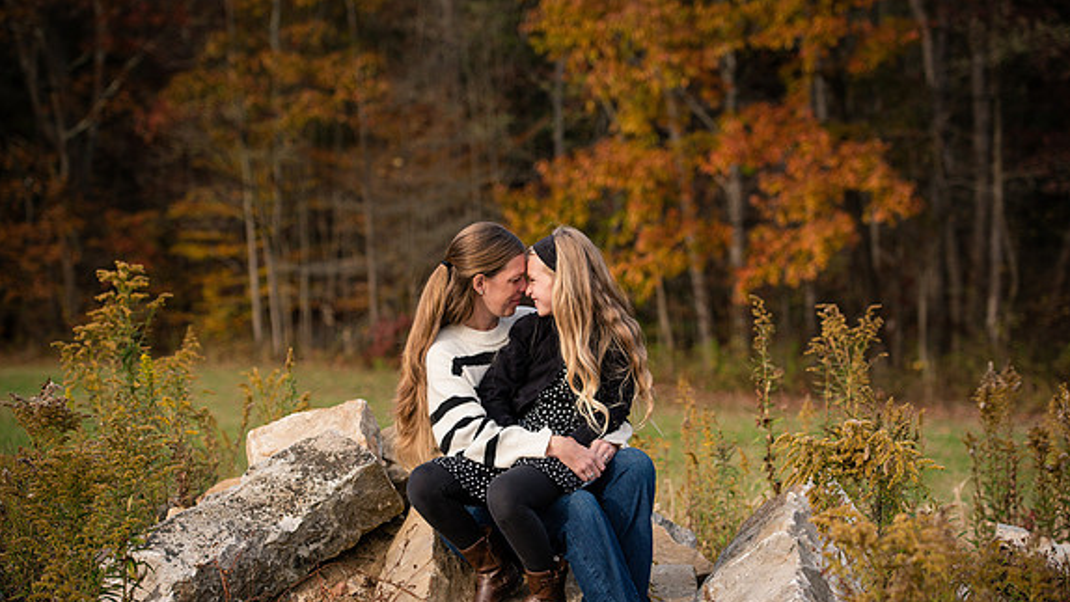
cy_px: 344
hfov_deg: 23.7
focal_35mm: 90
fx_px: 2554
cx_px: 535
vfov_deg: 13.4
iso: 720
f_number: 3.5
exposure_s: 1/2000
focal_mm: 85
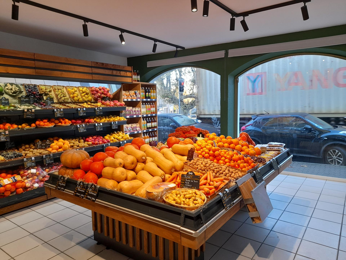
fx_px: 250
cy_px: 130
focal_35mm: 25
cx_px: 173
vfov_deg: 54.9
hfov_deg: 69.4
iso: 50
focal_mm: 4.6
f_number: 2
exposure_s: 1/50
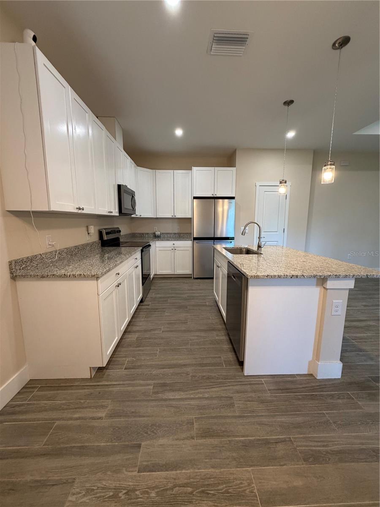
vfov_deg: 102.1
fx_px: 205
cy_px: 254
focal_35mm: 14
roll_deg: -0.7
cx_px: 190
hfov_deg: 85.7
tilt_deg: -9.0
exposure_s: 1/120
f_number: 2.2
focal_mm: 2.22
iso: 320
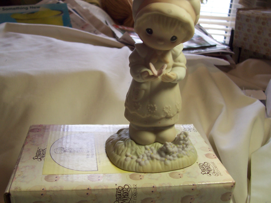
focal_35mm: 37
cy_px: 102
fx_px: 290
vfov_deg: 38.7
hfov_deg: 50.1
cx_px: 136
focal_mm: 5.6
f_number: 2.8
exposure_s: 1/60
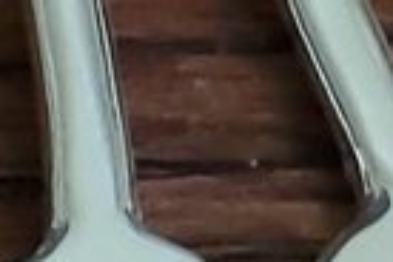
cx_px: 342
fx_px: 2052
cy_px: -114
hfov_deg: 10.9
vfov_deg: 7.2
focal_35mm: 188
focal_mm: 4.3
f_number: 1.5
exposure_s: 1/50
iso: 200
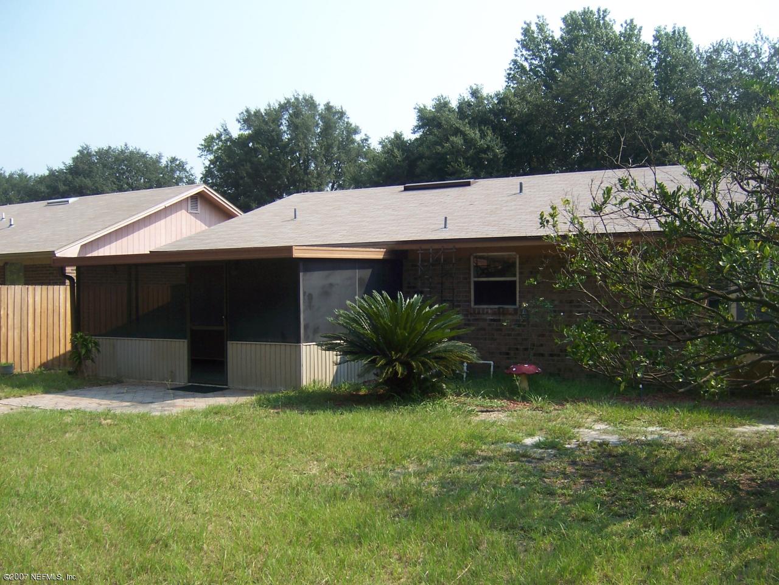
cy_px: 292
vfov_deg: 39.7
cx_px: 390
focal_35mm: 36
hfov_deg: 51.4
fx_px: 810
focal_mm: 6.2
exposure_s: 1/640
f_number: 2.8
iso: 80
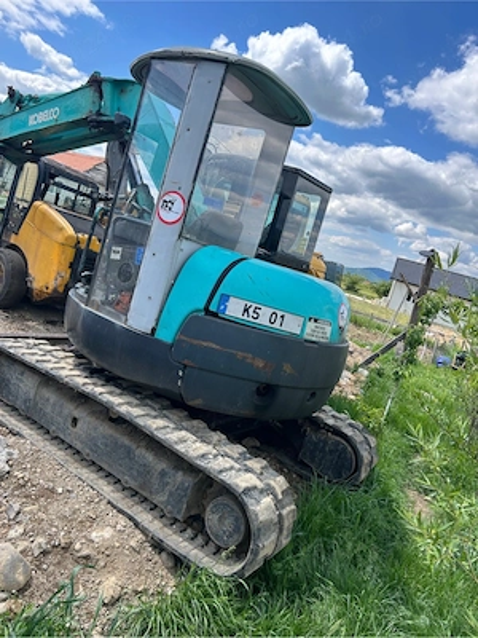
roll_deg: -16.3
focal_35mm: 26
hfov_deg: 53.1
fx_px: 479
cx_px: 239
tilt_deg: -8.1
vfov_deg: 67.3
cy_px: 319
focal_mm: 5.7
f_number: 1.5
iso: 50
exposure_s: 1/1808
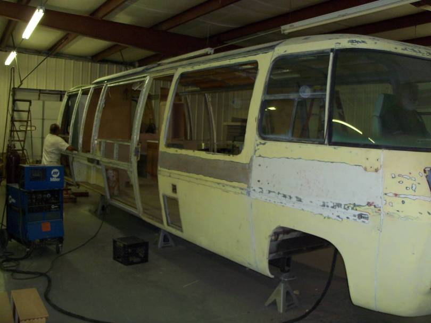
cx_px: 216
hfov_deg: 52.6
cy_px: 162
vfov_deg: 40.7
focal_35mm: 35
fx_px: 436
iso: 125
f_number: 3
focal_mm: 6.3
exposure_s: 1/30
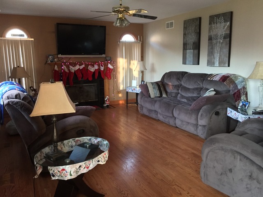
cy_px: 98
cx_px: 132
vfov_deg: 48.2
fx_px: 220
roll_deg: +0.0
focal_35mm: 29
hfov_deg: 61.7
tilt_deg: -10.5
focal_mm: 4.15
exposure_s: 1/15
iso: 250
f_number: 2.2
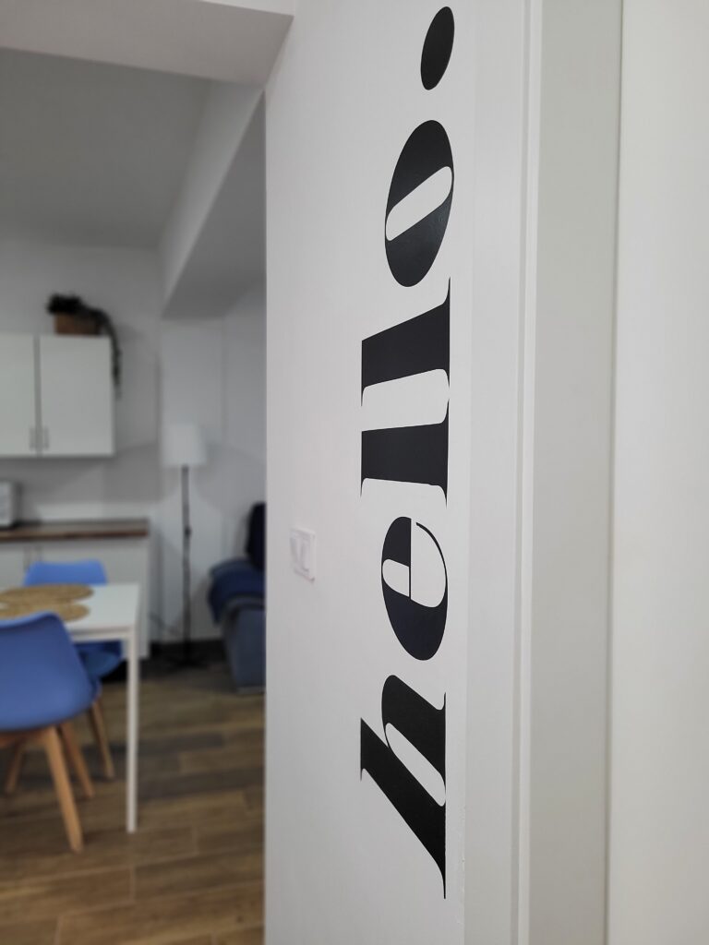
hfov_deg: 53.1
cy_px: 472
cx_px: 354
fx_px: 710
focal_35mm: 26
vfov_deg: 67.3
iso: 250
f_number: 1.8
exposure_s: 1/100
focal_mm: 5.4
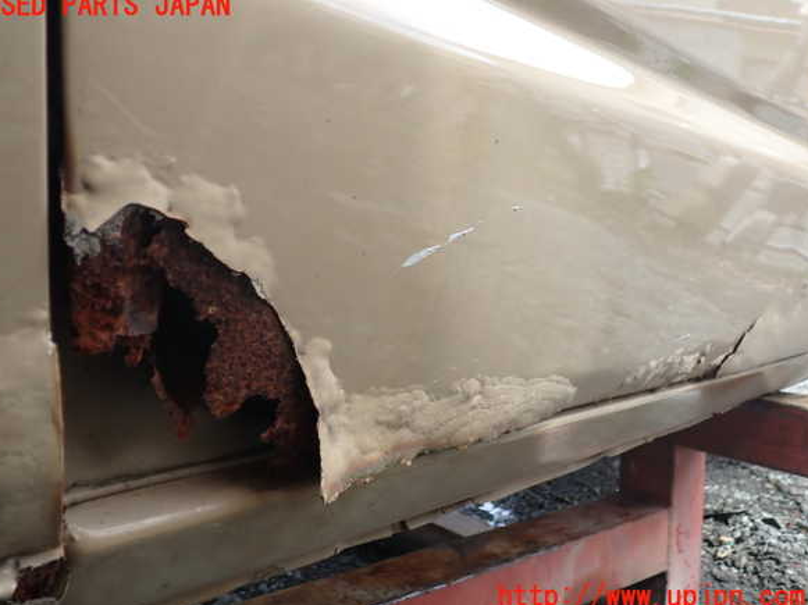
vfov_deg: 45.4
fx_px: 723
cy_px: 302
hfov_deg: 58.4
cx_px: 395
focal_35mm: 31
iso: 100
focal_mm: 5.4
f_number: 2.3
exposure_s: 1/320
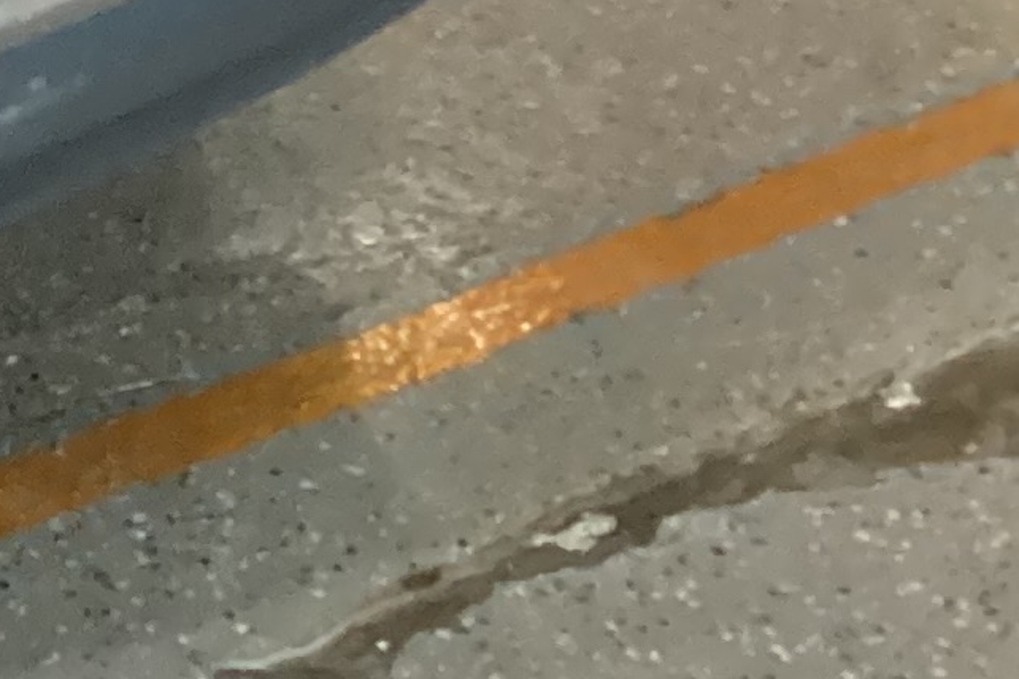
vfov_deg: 7.7
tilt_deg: -20.4
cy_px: -980
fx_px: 4642
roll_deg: +1.1
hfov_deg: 10.9
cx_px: -1316
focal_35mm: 164
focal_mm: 3.3
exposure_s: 1/30
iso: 640
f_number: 2.4
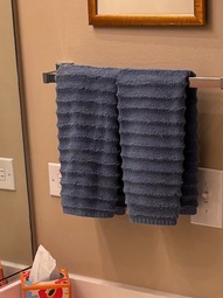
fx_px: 946
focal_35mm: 110
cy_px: 230
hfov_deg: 13.4
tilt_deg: -16.9
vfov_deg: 17.8
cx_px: 81
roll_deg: +2.5
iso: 100
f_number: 1.6
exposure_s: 1/120
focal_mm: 5.96
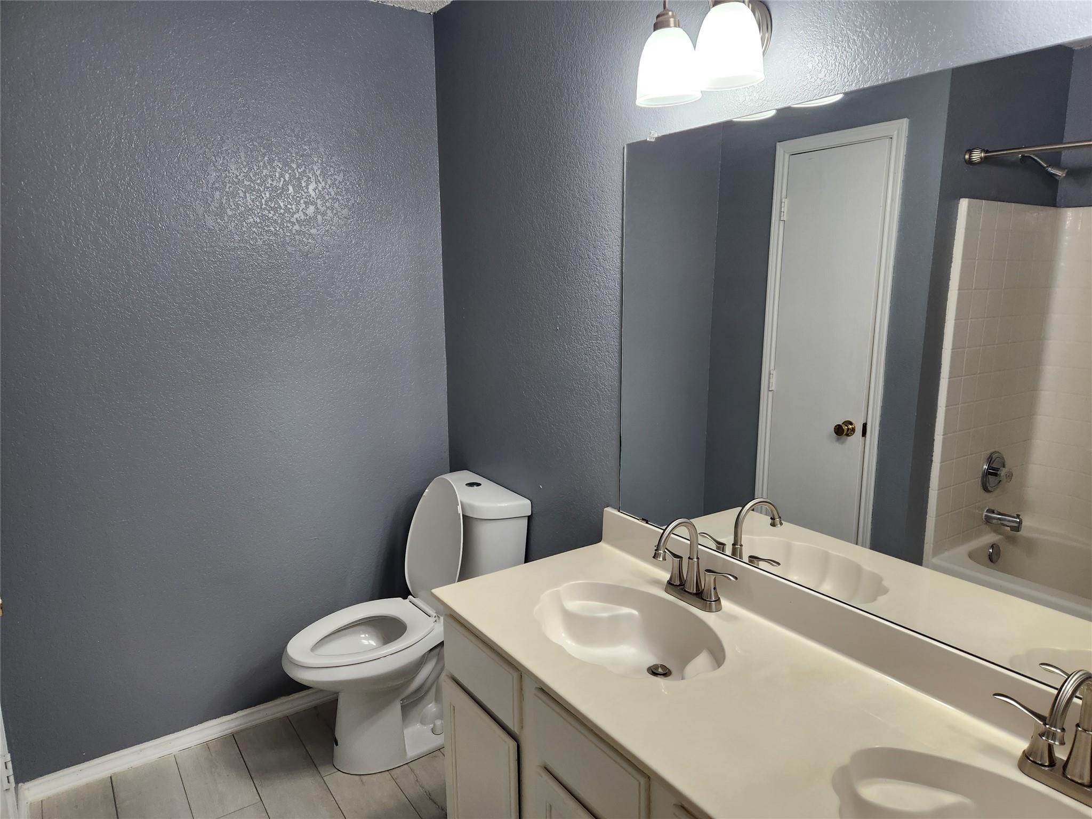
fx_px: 726
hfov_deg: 73.9
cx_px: 546
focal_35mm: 23
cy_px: 410
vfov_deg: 58.9
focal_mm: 5.4
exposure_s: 1/120
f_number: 1.8
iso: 160
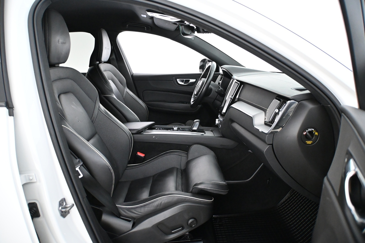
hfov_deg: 43.0
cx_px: 182
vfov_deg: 29.4
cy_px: 122
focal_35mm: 46
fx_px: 464
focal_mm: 30.5
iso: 5000
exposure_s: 1/60
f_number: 4.8
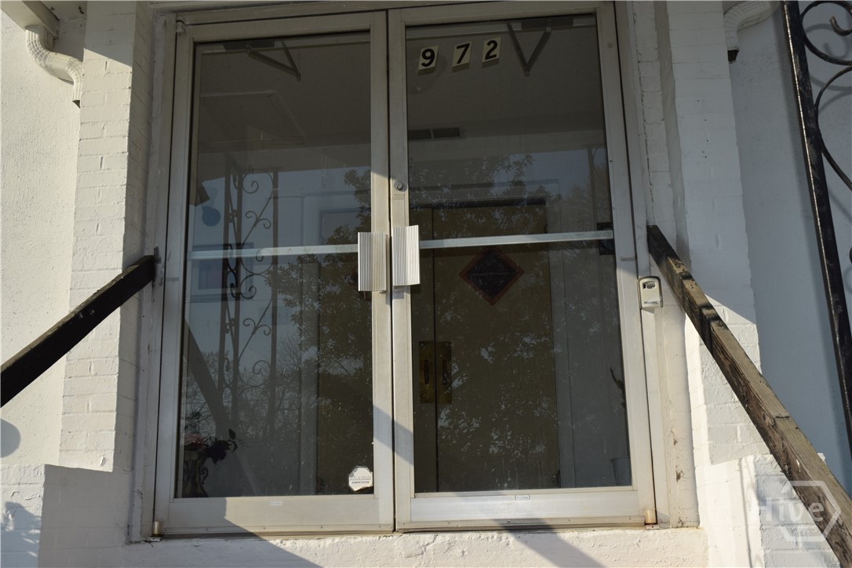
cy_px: 284
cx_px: 426
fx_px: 958
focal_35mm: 40
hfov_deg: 47.9
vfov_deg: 33.0
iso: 100
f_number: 10
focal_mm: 27
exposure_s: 1/200
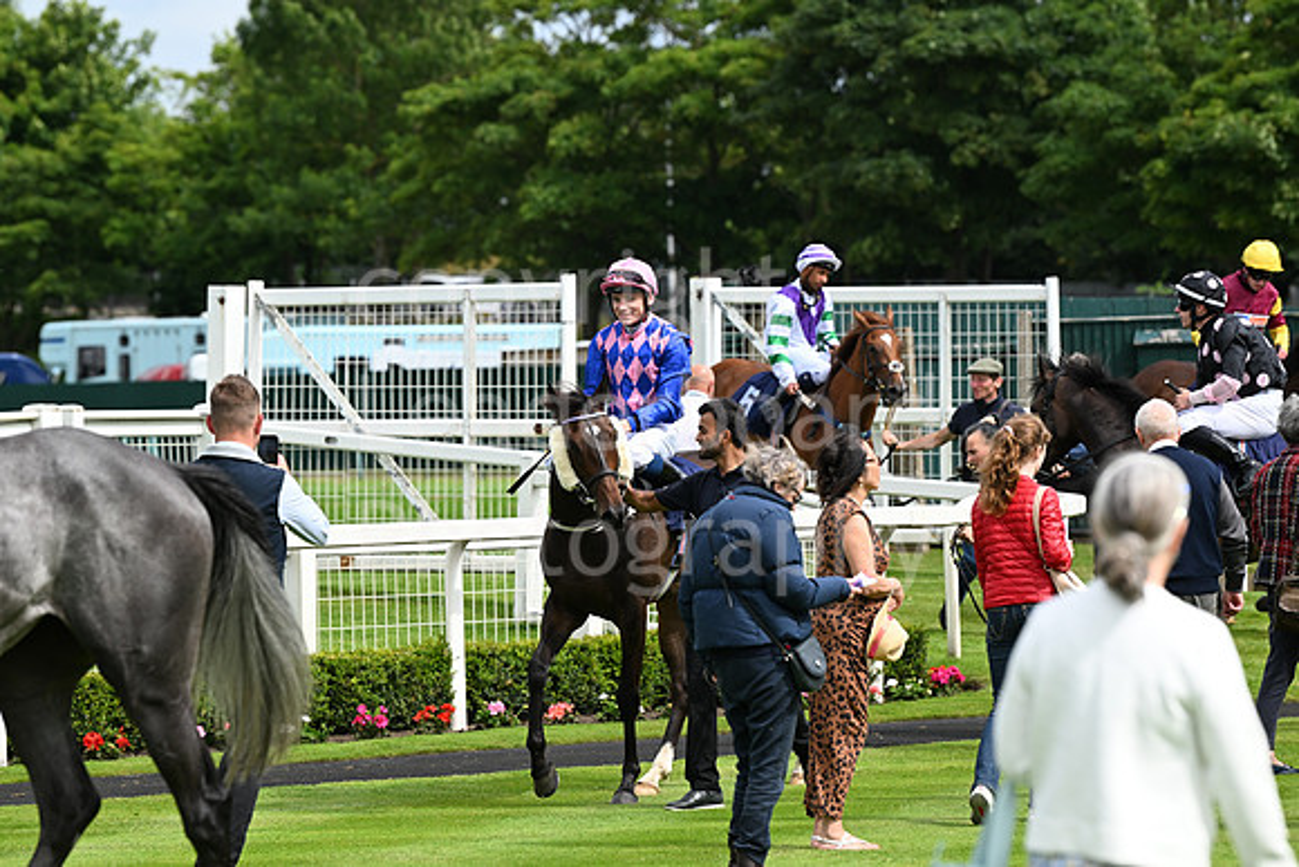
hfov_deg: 10.3
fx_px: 7218
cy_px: 434
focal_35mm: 200
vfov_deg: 6.9
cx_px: 650
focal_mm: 200
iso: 500
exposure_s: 1/2000
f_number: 5.6
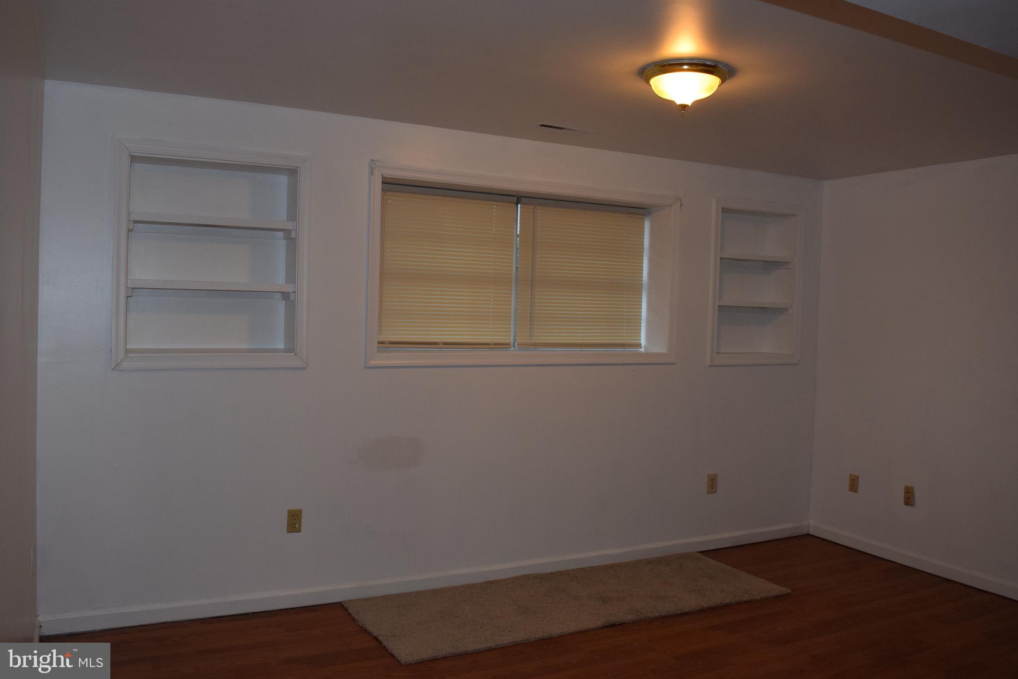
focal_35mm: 30
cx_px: 509
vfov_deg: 43.6
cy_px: 340
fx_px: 848
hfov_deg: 61.9
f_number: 5.6
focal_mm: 20
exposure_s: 1/125
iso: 800
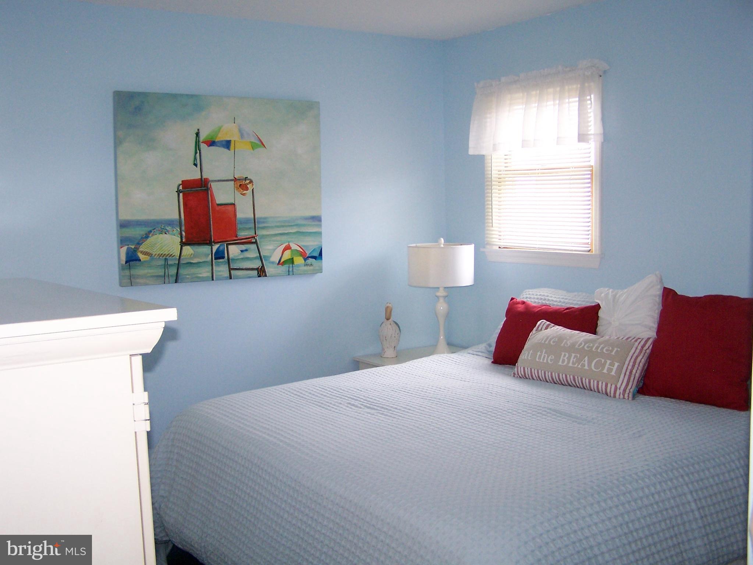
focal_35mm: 38
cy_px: 282
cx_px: 376
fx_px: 827
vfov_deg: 37.7
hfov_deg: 49.0
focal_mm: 6.3
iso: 140
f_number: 2.8
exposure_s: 1/60
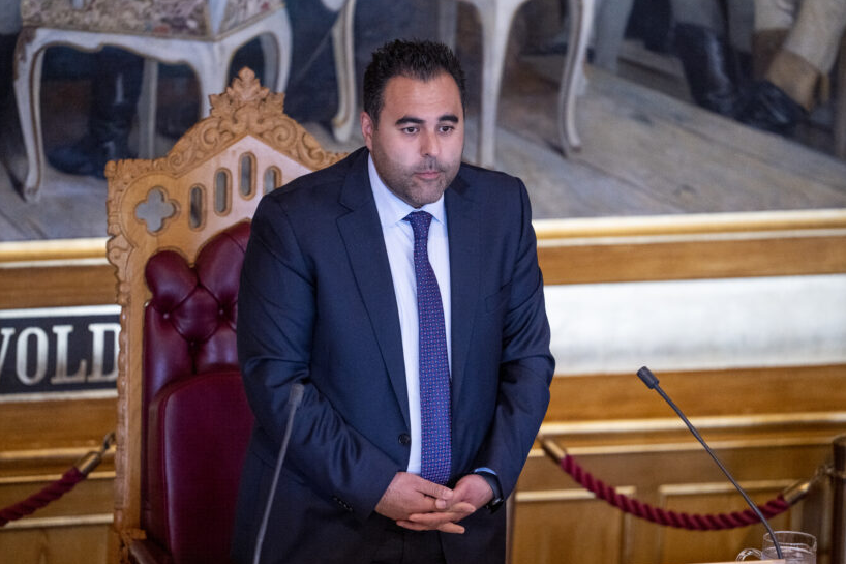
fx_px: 9538
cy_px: 282
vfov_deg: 3.4
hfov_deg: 5.1
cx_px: 419
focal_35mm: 406
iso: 2500
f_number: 2.8
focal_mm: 400
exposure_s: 1/640
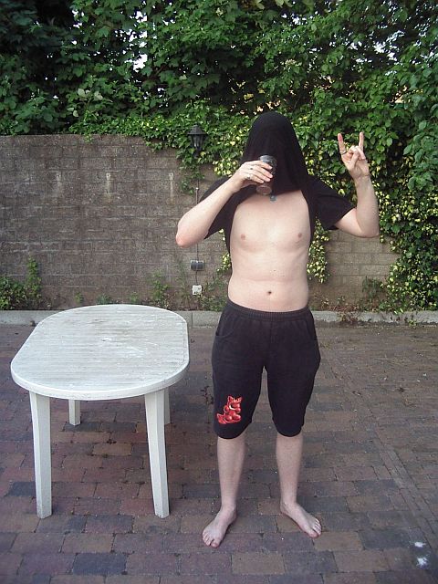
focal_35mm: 38
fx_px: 641
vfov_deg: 49.0
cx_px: 219
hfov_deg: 37.7
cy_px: 292
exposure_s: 1/80
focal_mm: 5.8
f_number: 2.6
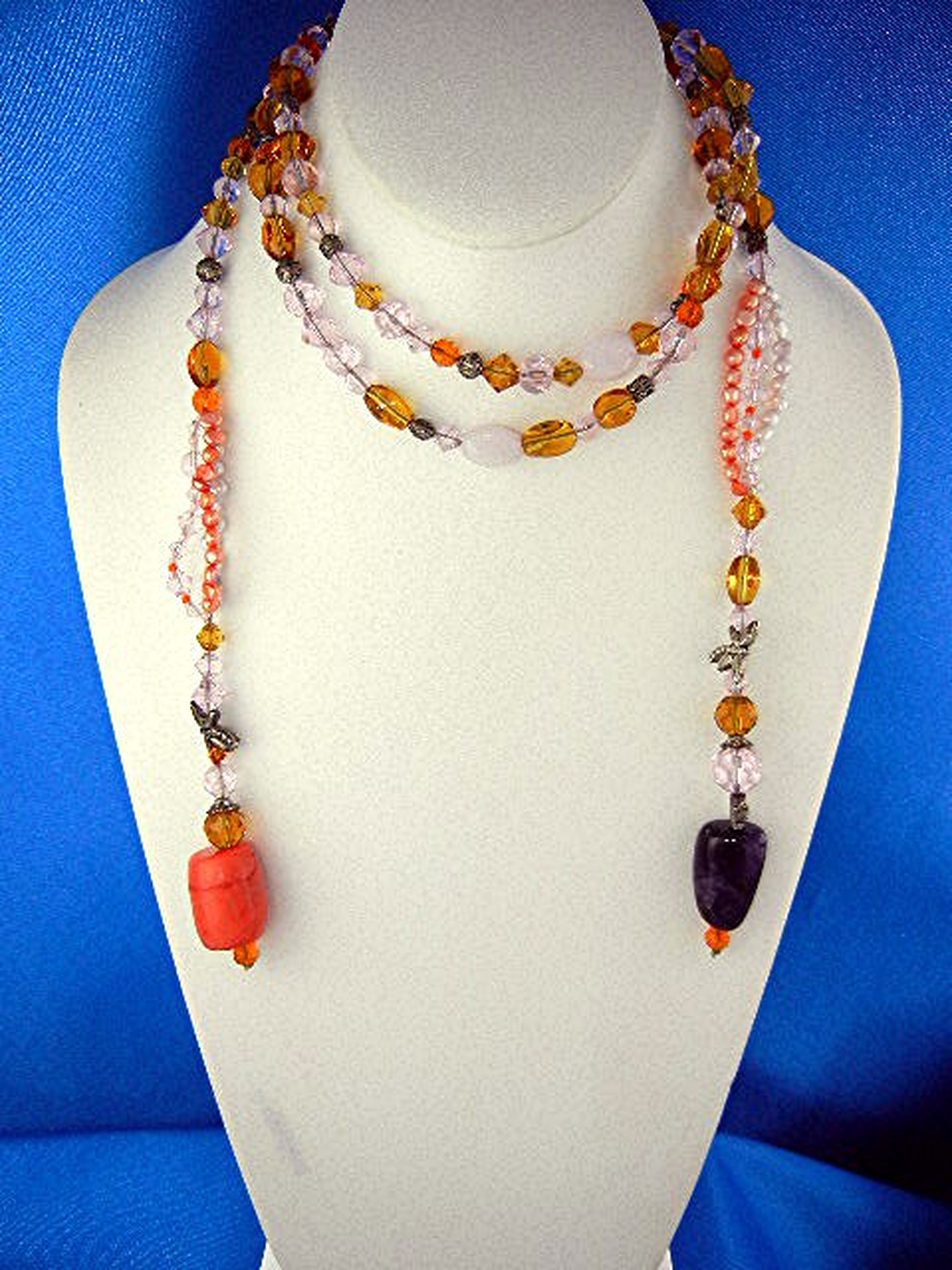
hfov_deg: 46.8
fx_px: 1100
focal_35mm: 30
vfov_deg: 60.0
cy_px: 635
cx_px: 476
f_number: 3.5
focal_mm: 5.4
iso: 160
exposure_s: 1/33.1
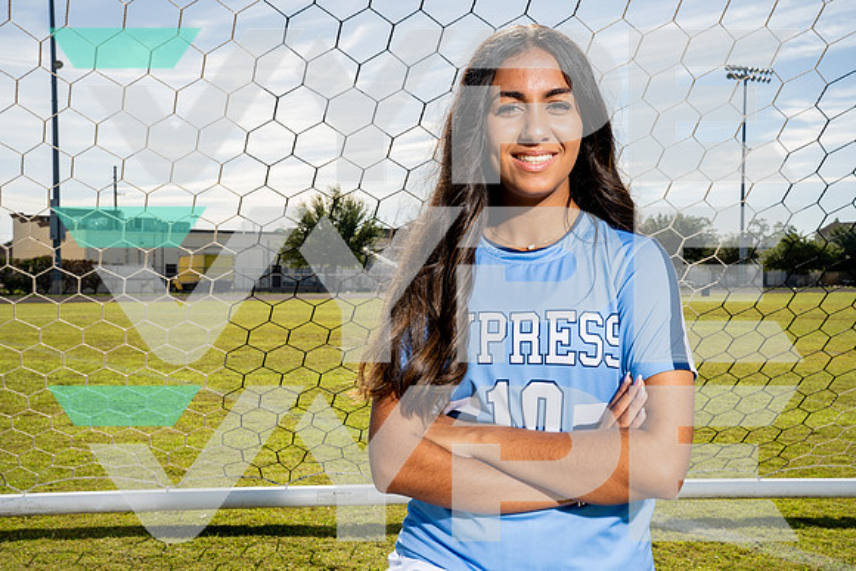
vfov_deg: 31.9
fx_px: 999
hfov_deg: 46.4
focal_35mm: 42
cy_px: 286
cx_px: 428
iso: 200
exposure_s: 1/250
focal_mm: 42
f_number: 11
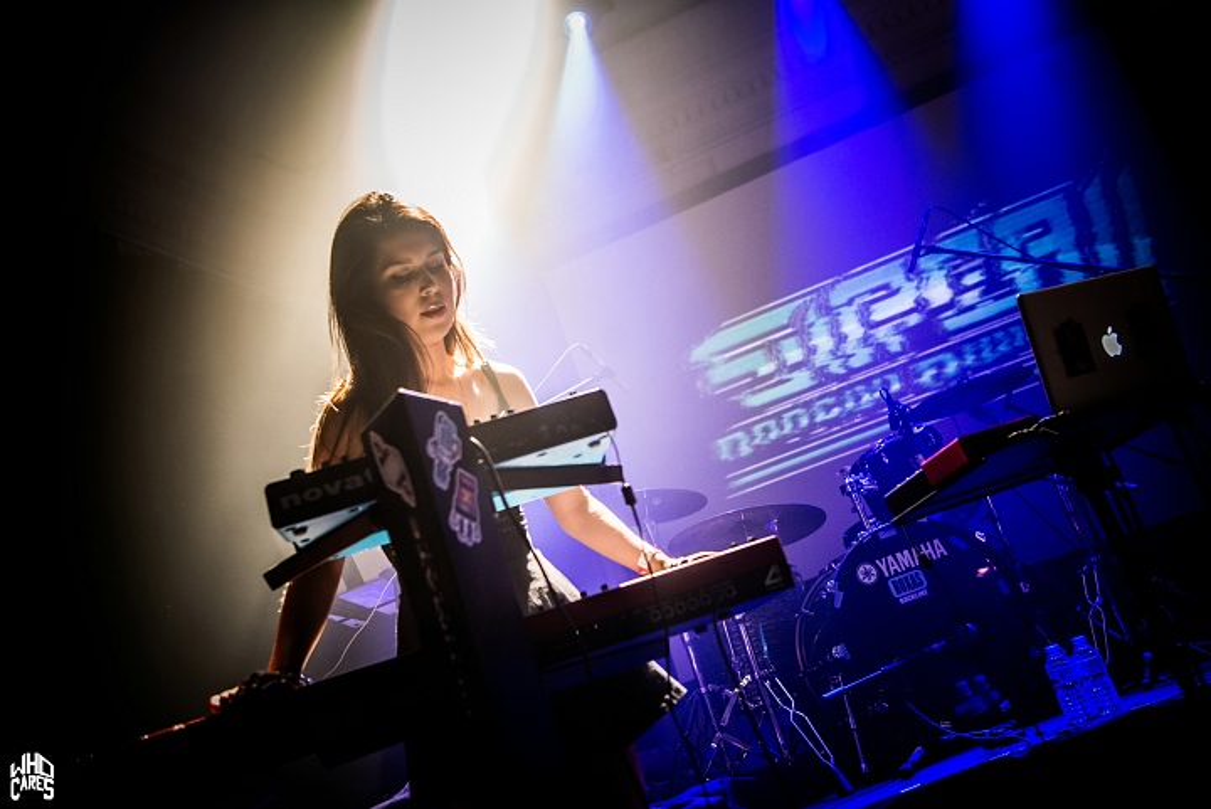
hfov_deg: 55.8
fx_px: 1144
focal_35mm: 34
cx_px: 606
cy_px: 404
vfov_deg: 38.9
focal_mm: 34
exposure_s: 1/100
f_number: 2.8
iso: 3200
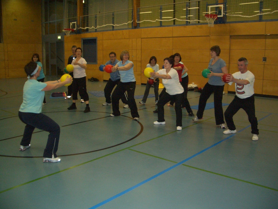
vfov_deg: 40.7
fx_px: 281
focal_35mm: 35
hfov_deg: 52.6
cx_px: 139
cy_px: 104
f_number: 2.6
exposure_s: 1/60
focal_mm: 5.8
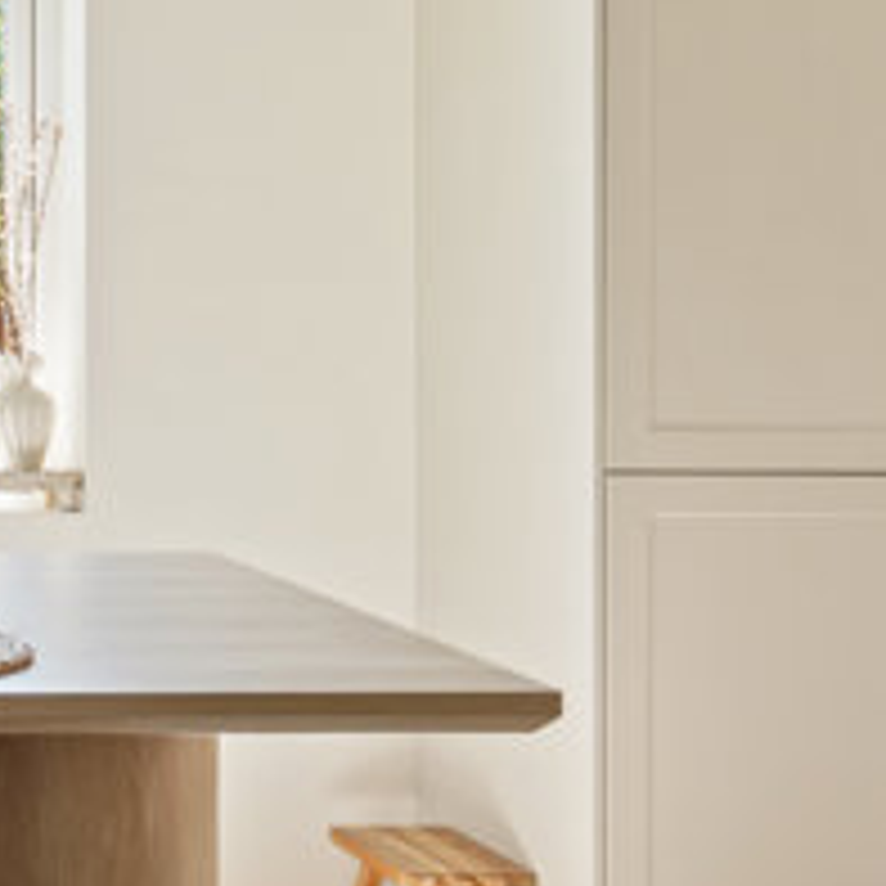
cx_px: -711
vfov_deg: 20.7
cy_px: 223
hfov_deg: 17.1
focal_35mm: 83
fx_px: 2403
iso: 1250
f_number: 5.6
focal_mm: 24
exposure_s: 1/80
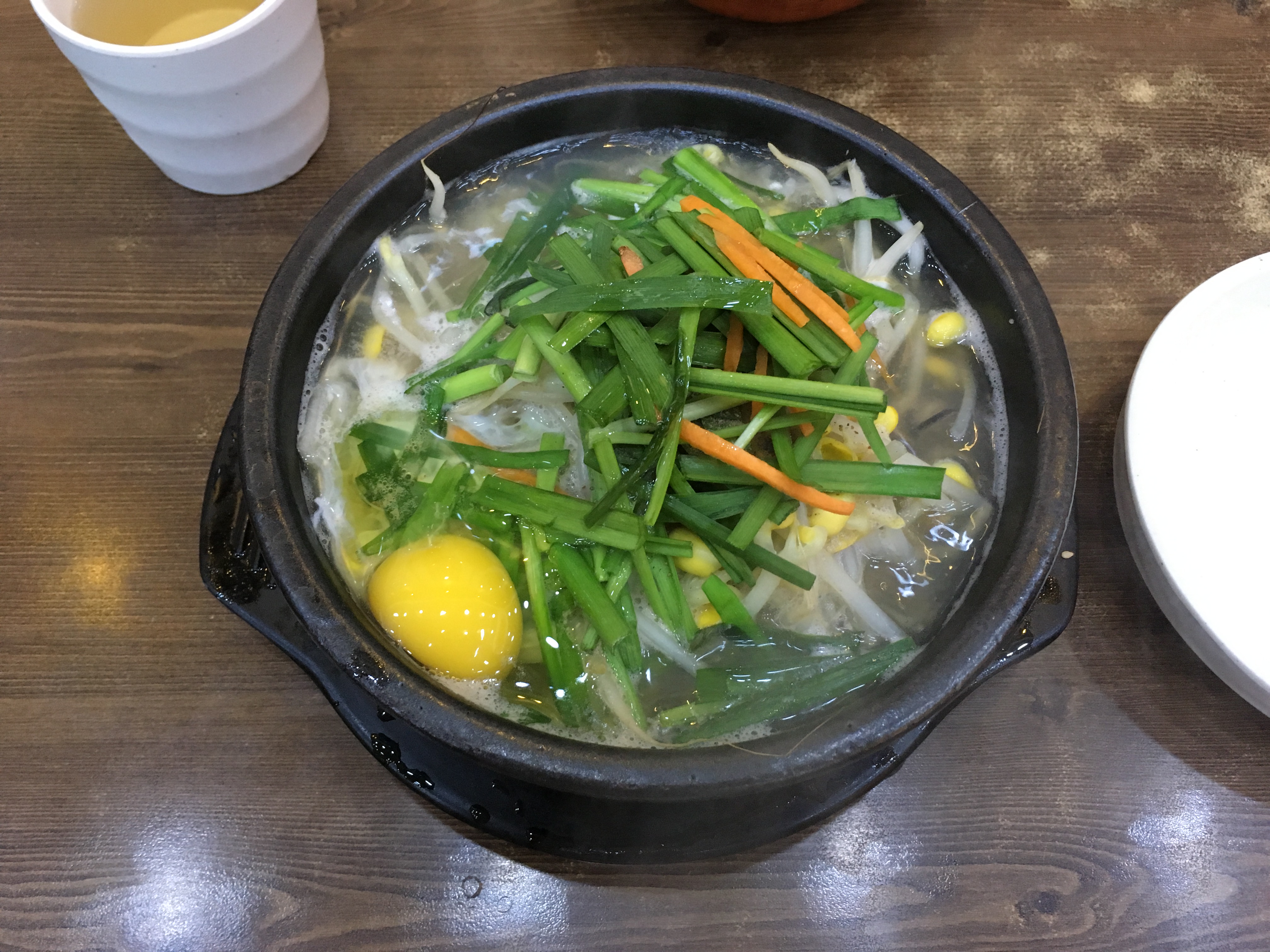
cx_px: 635
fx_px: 1064
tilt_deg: -64.1
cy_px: 476
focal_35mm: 29
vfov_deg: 48.2
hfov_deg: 61.7
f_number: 2.2
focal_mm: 4.15
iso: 200
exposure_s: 1/20
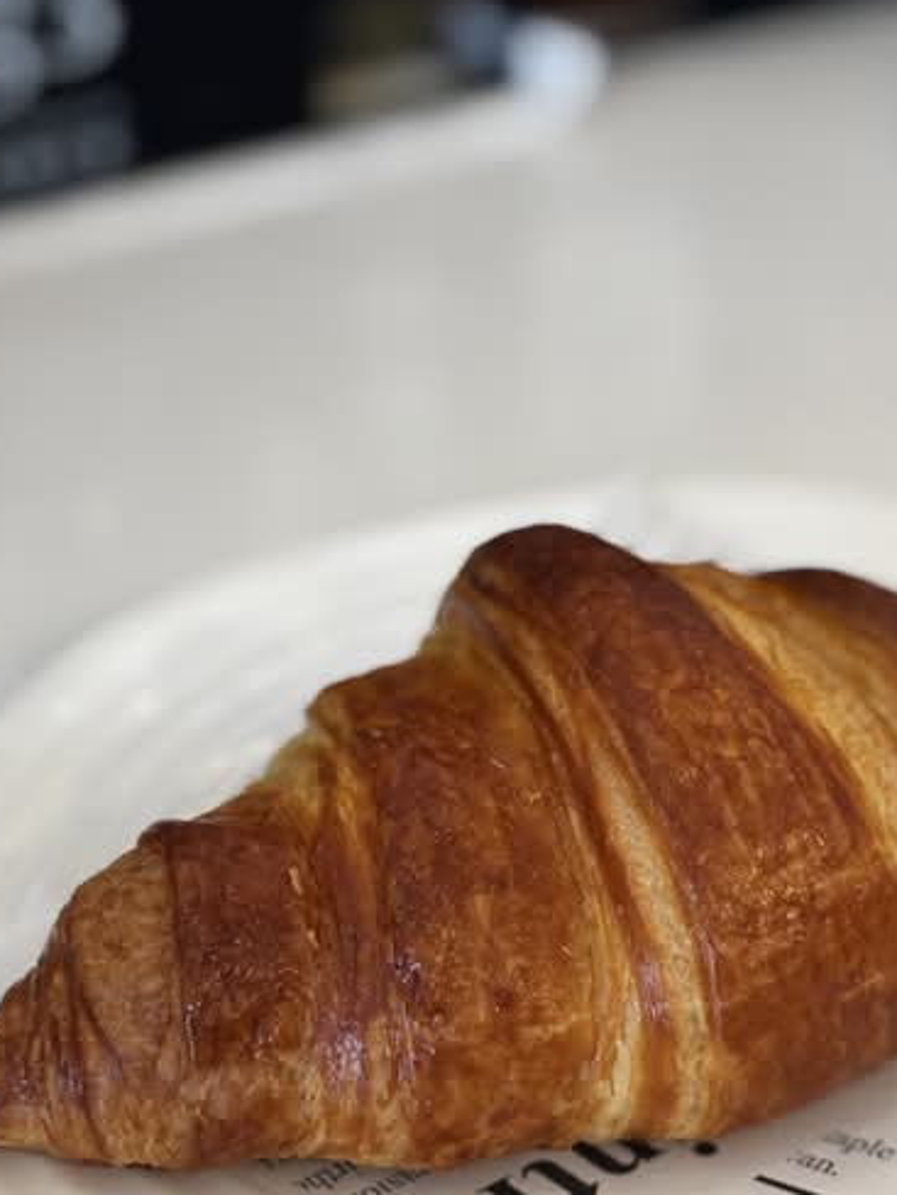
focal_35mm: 78
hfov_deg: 18.8
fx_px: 2694
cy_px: 725
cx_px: 638
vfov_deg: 25.0
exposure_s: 1/120
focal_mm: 5.96
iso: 80
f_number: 1.6
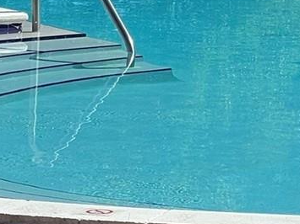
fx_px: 3006
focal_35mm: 347
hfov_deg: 5.7
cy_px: -195
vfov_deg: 4.2
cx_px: 414
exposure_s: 1/513
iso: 32
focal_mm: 9
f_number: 2.8
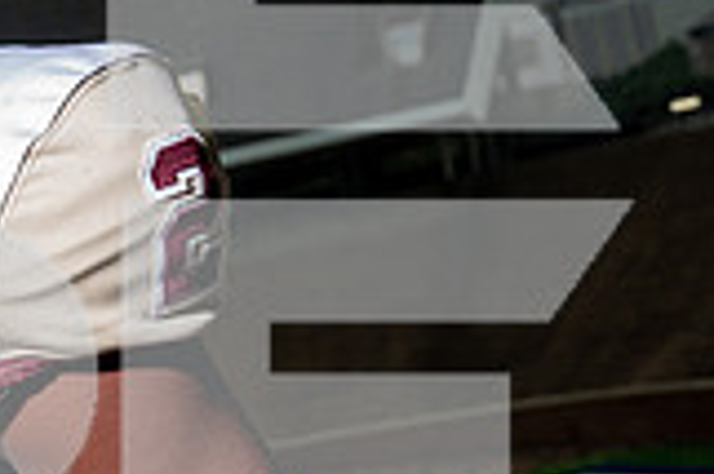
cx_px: -497
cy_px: 436
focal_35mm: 146
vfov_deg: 9.3
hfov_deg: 13.0
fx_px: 2893
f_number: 6.3
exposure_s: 1/250
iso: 640
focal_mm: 39
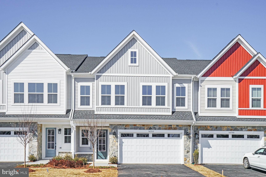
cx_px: 133
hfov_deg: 54.4
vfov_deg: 37.9
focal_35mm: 35
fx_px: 259
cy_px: 88
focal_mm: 35
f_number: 8
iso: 640
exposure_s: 1/2000
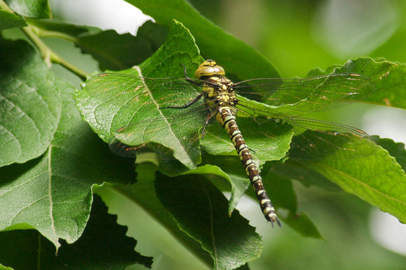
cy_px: 135
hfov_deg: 2.5
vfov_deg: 1.6
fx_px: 9468
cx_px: 203
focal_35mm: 840
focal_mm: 560
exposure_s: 1/320
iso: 800
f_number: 6.3
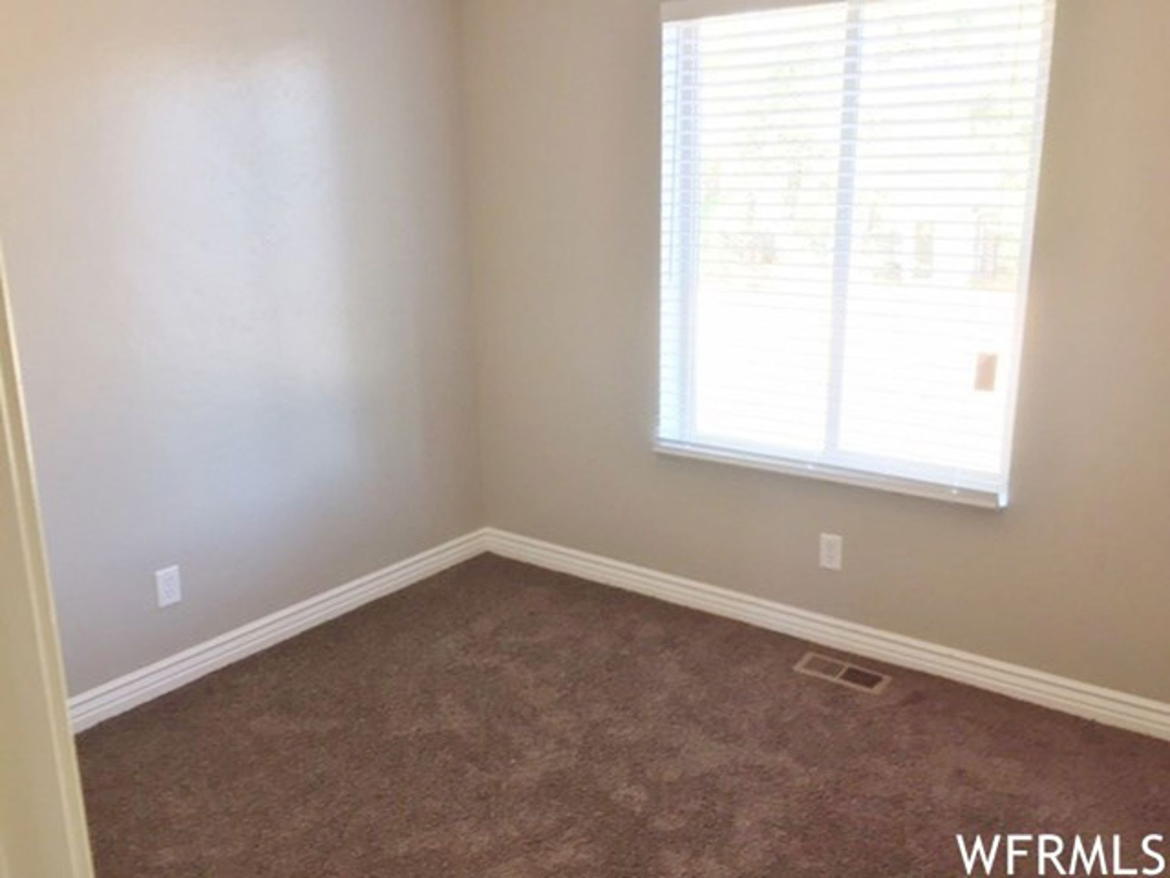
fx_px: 980
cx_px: 585
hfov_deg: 61.7
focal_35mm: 29
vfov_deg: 48.2
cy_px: 439
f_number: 2.2
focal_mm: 4.15
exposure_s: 1/30
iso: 80
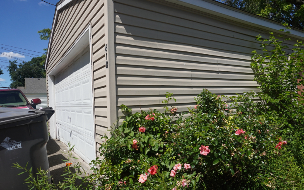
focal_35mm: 25
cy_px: 101
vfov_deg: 49.3
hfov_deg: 72.5
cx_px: 153
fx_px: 207
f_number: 8
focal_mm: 16
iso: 320
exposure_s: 1/1000
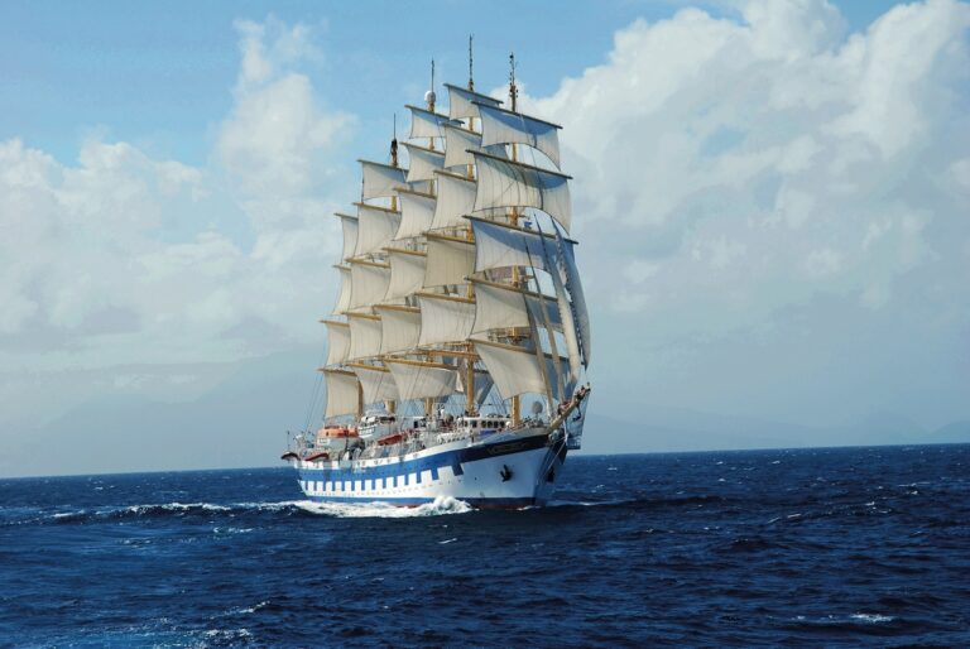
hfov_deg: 19.4
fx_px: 2832
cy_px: 324
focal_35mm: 105
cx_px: 485
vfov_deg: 13.1
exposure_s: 1/250
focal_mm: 70
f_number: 10
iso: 100
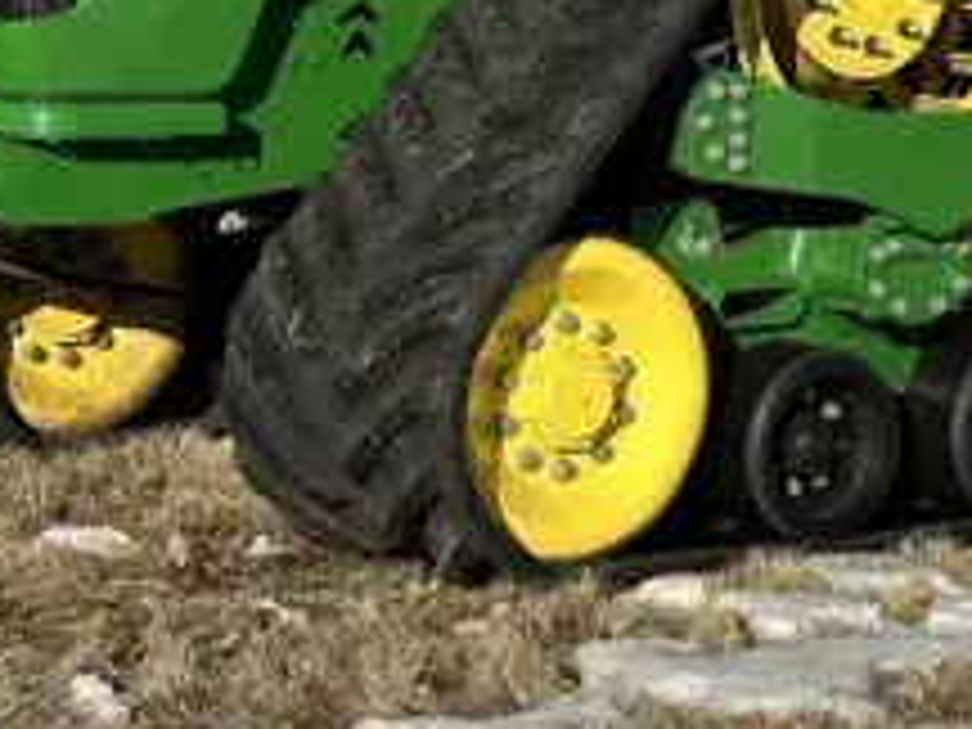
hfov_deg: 13.7
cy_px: -189
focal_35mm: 142
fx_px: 3987
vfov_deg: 10.3
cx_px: 1012
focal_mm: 6.86
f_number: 1.78
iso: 64
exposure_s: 1/4184
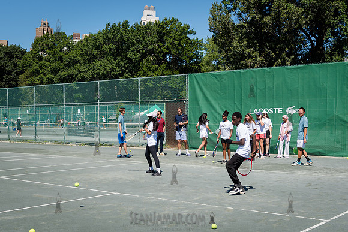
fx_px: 461
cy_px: 140
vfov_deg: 28.2
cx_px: 161
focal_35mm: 48
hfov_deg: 41.4
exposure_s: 1/2000
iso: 200
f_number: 3.5
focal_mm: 38
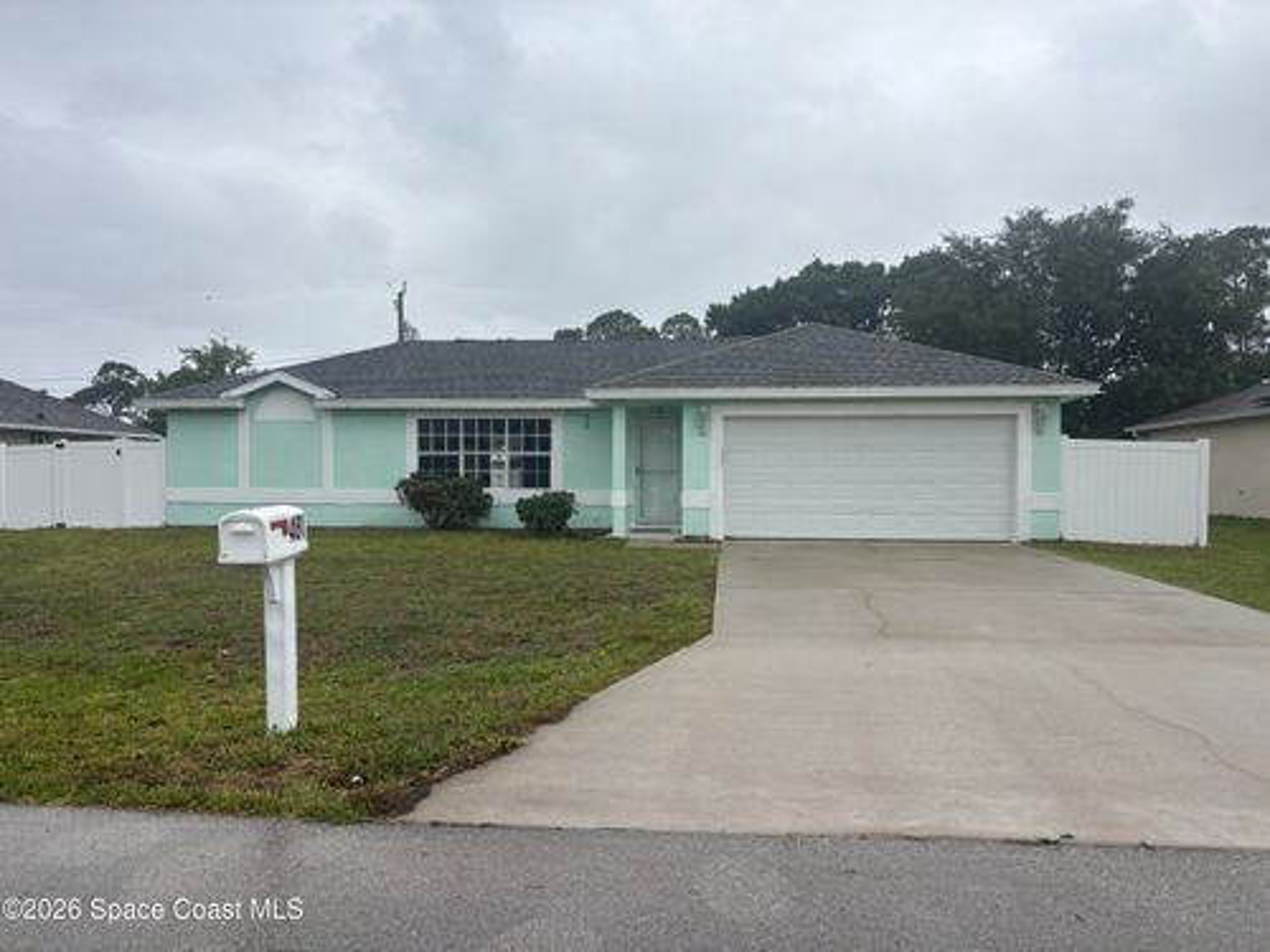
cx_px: 635
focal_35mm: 26
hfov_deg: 67.3
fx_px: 954
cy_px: 476
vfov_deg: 53.1
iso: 50
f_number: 1.6
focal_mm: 5.96
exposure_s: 1/2398
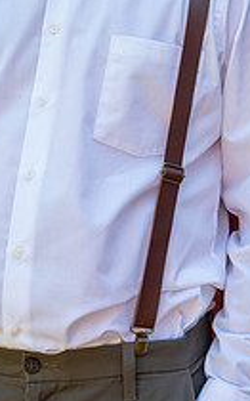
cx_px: 73
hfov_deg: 12.2
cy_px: -6
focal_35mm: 107
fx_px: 1168
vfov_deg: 18.9
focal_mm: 49
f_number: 4
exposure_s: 1/250
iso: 220
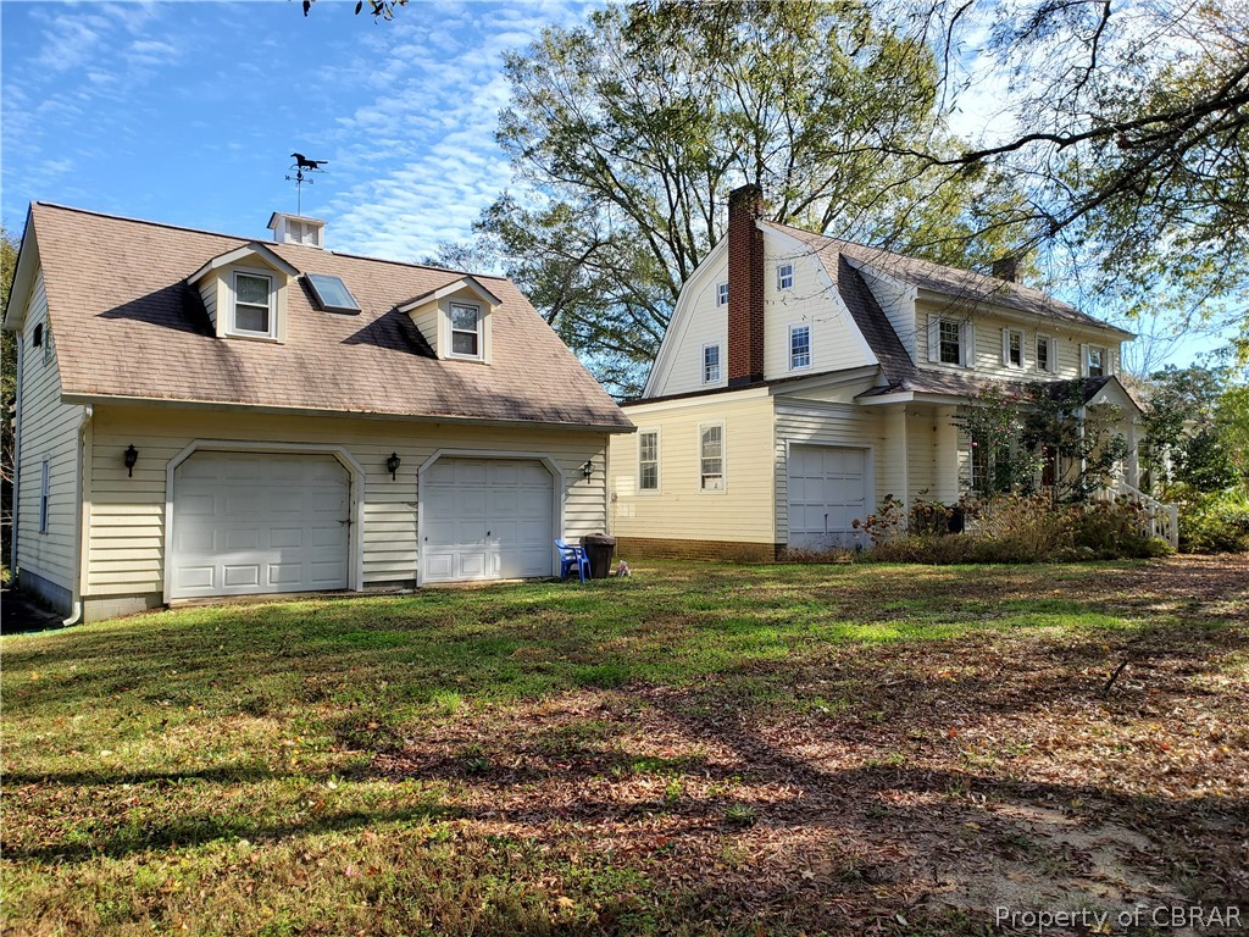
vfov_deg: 53.1
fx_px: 938
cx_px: 624
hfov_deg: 67.3
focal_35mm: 26
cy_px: 468
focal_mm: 4.3
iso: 50
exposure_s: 1/980
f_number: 2.4
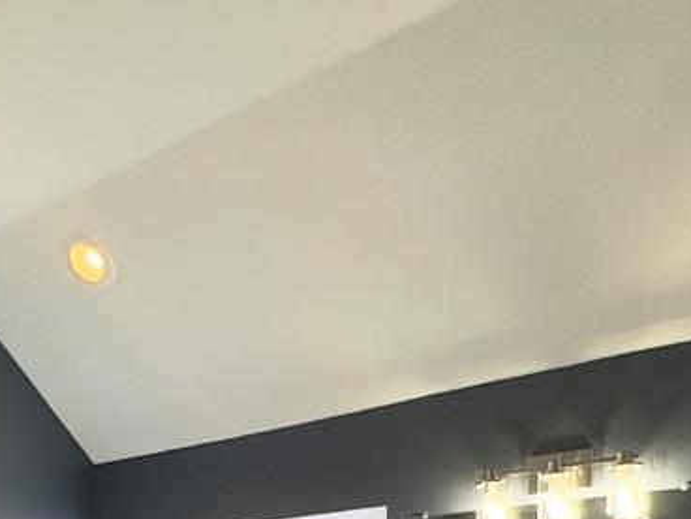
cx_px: 278
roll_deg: -1.1
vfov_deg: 29.1
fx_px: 779
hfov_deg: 47.6
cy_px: 690
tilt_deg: -1.2
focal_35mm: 39
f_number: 2.2
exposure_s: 1/120
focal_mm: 2.22
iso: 64
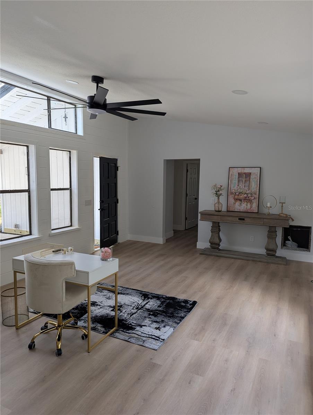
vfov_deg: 71.5
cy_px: 208
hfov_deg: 56.9
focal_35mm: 24
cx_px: 156
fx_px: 289
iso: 41
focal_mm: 6.81
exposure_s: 1/111
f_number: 1.85
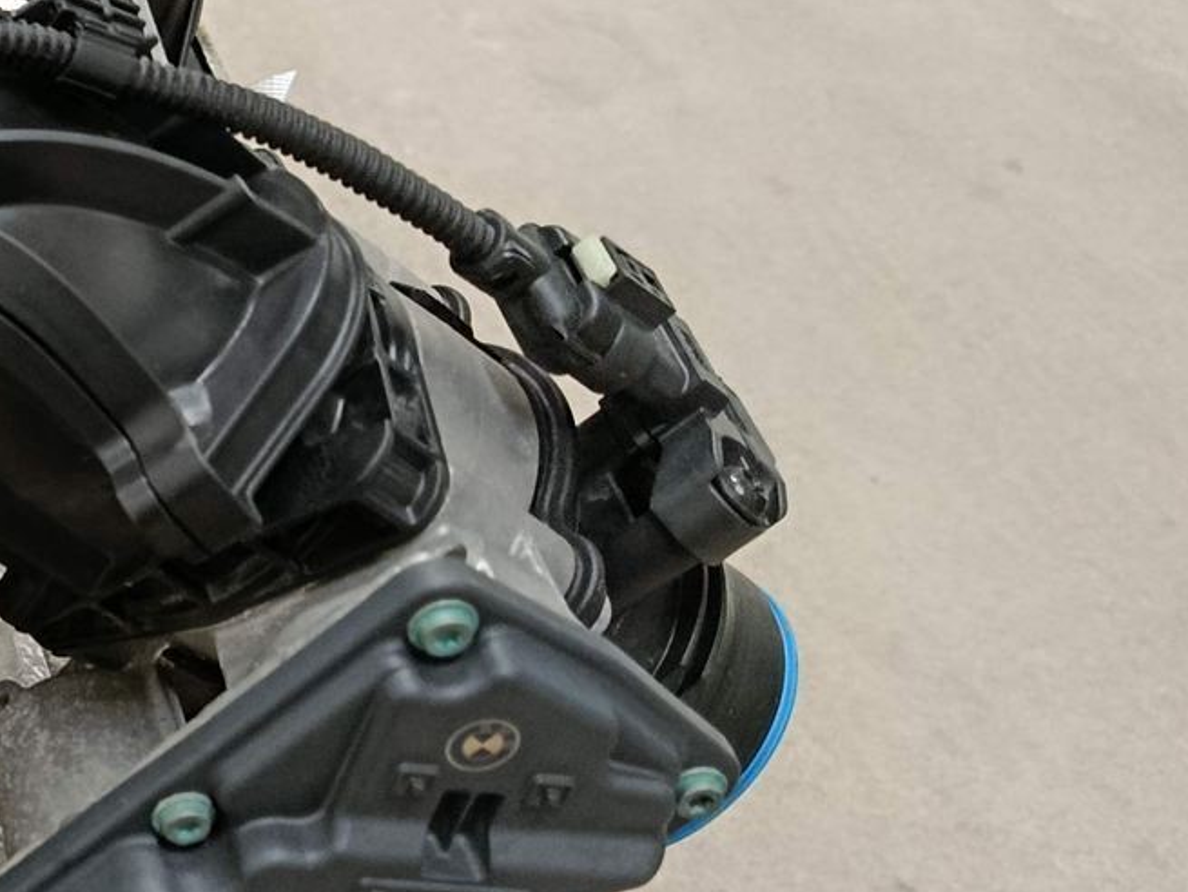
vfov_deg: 19.6
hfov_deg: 21.7
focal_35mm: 75
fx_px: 2575
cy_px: 616
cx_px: -595
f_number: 1.7
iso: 1283
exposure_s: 1/50
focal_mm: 5.24
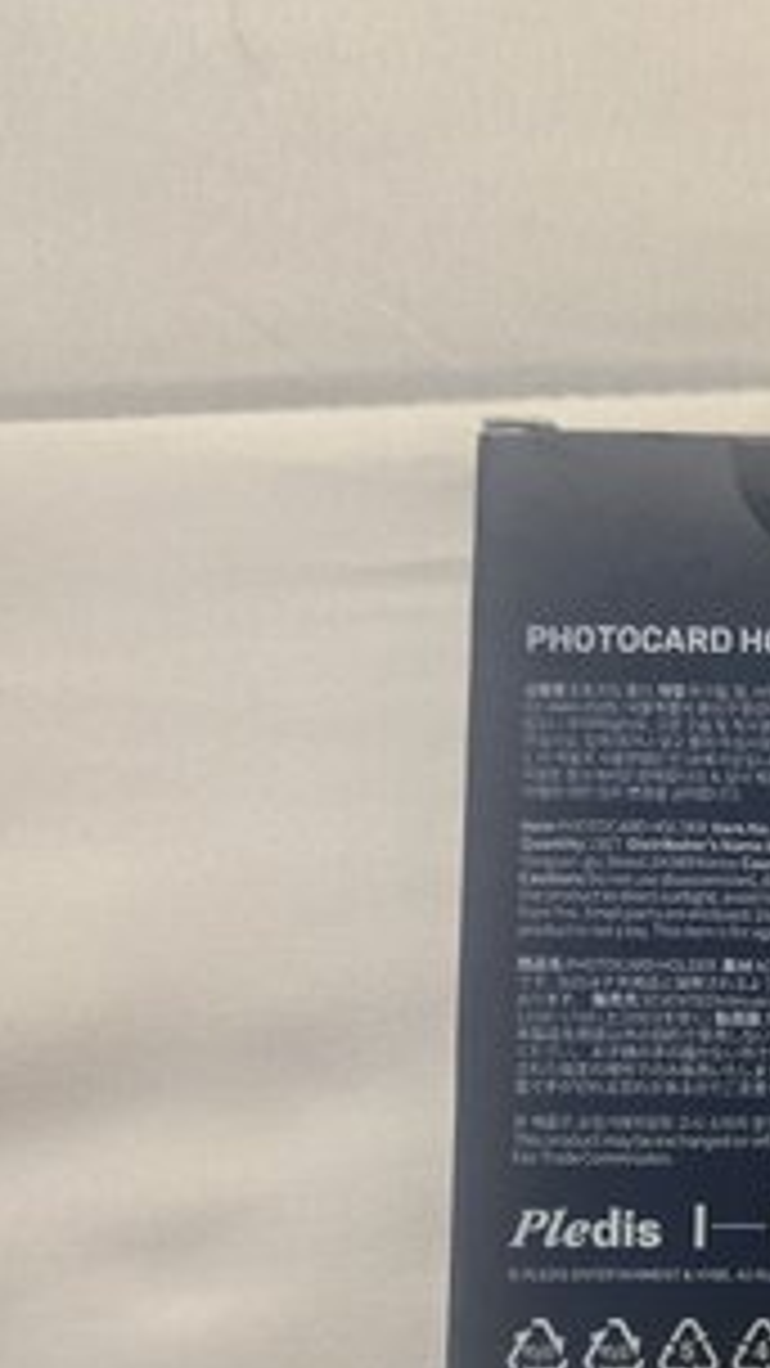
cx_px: 892
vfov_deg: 44.7
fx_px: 1597
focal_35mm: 44
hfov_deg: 24.8
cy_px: 1042
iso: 640
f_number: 1.8
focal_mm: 5.4
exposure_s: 1/120
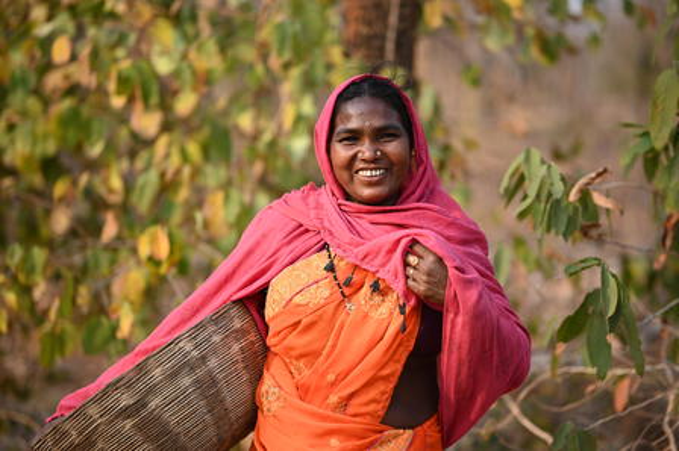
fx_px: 1602
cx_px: 340
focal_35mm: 85
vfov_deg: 16.0
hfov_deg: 23.9
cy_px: 226
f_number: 1.8
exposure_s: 1/800
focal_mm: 85
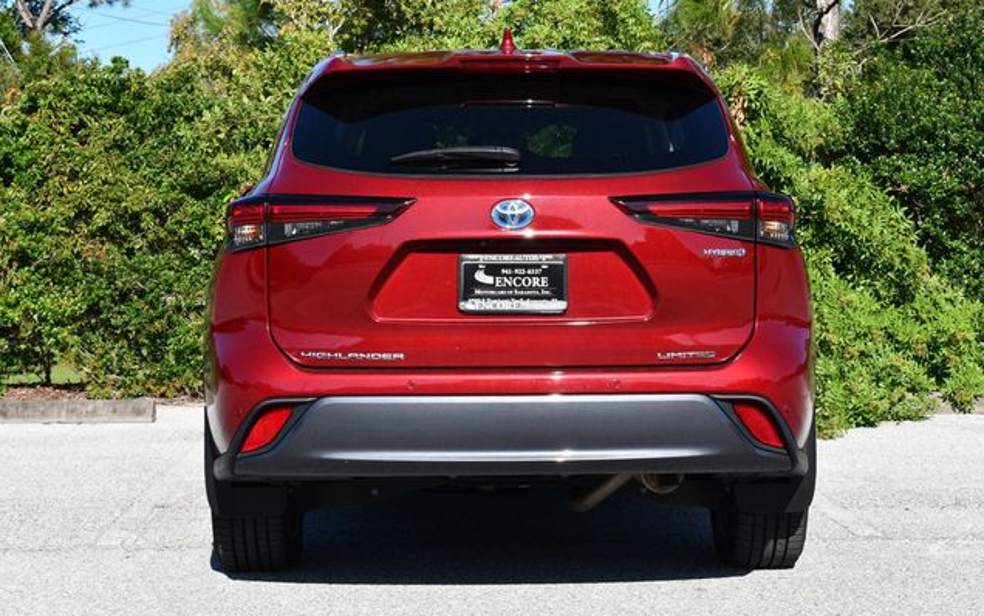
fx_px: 2092
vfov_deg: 16.7
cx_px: 494
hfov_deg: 26.5
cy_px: 299
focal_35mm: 78
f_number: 8
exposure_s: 1/250
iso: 140
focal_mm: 38
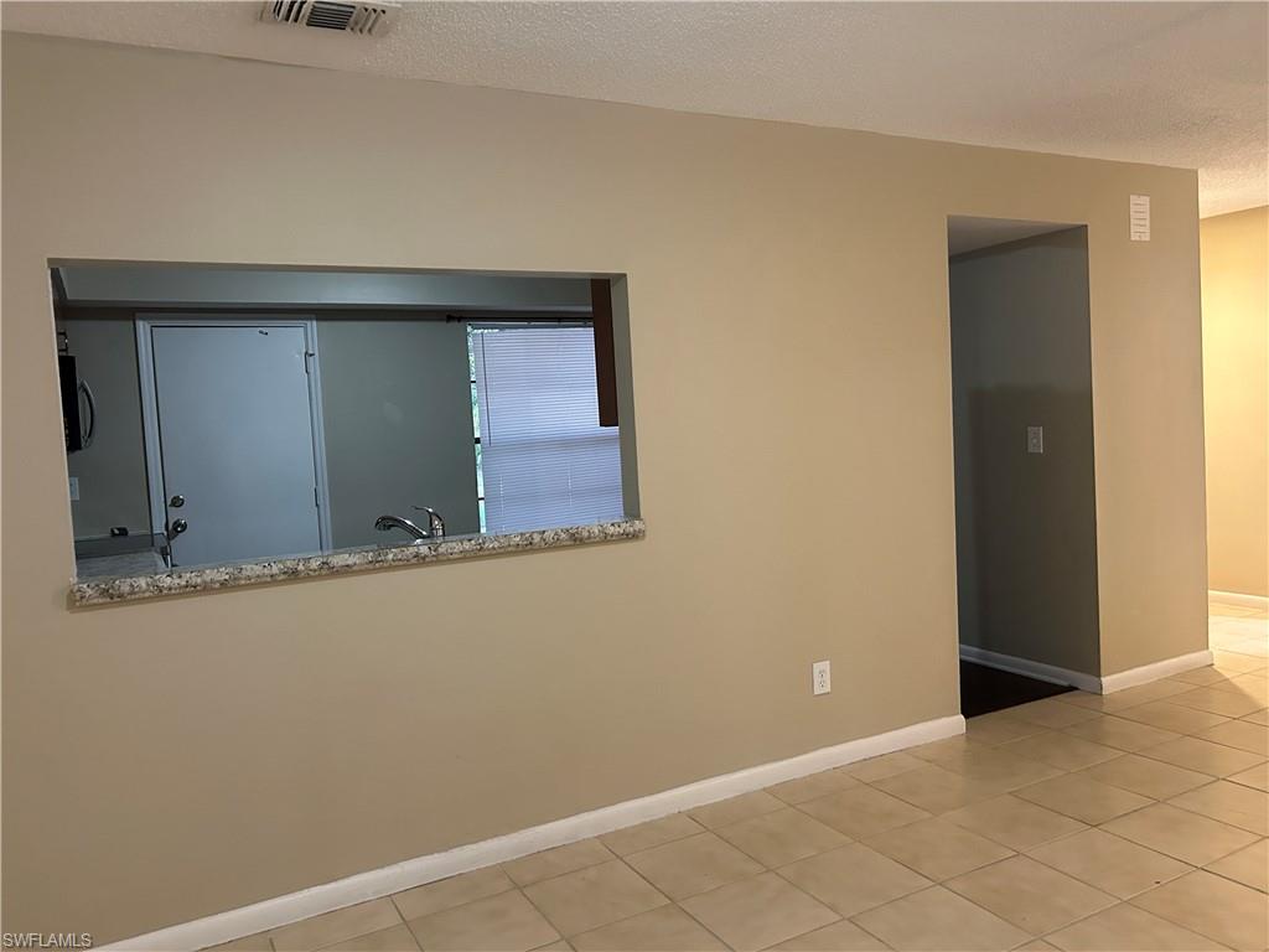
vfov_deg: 53.1
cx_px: 634
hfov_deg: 67.3
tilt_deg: -3.2
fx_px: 953
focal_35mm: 26
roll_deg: +3.3
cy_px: 476
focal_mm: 5.7
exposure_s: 1/60
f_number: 1.5
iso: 500
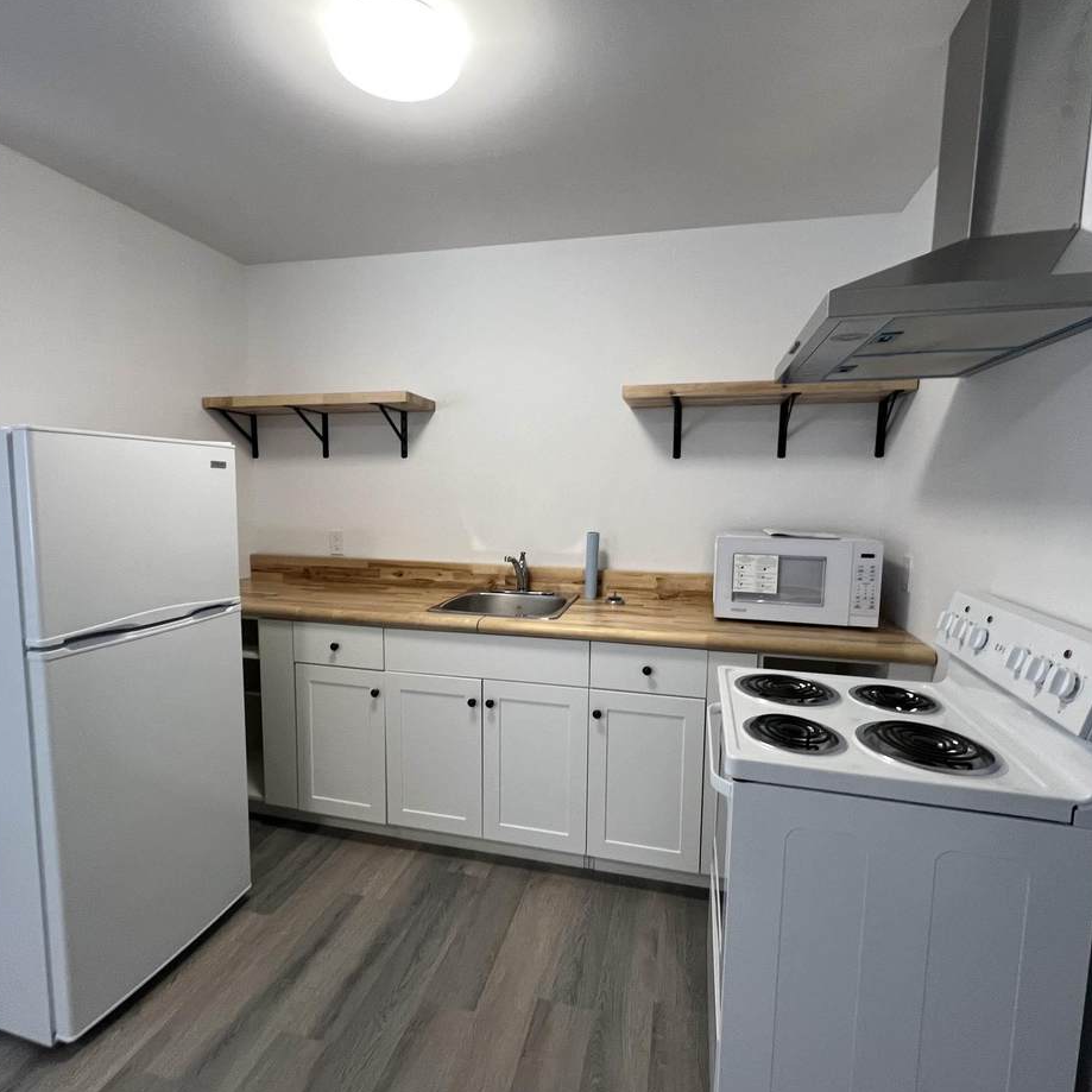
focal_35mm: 16
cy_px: 545
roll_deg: -1.1
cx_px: 534
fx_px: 571
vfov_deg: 87.4
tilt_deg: -8.1
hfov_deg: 87.4
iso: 125
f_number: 1.8
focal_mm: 1.57
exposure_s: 1/60
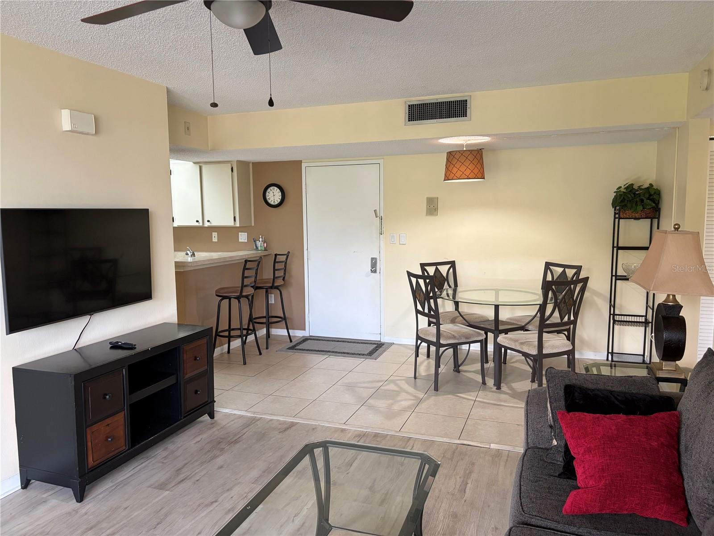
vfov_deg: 53.1
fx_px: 536
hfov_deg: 67.3
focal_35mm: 26
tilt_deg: -5.5
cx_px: 357
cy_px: 268
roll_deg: +0.9
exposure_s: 1/60
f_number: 1.6
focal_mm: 5.96
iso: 125
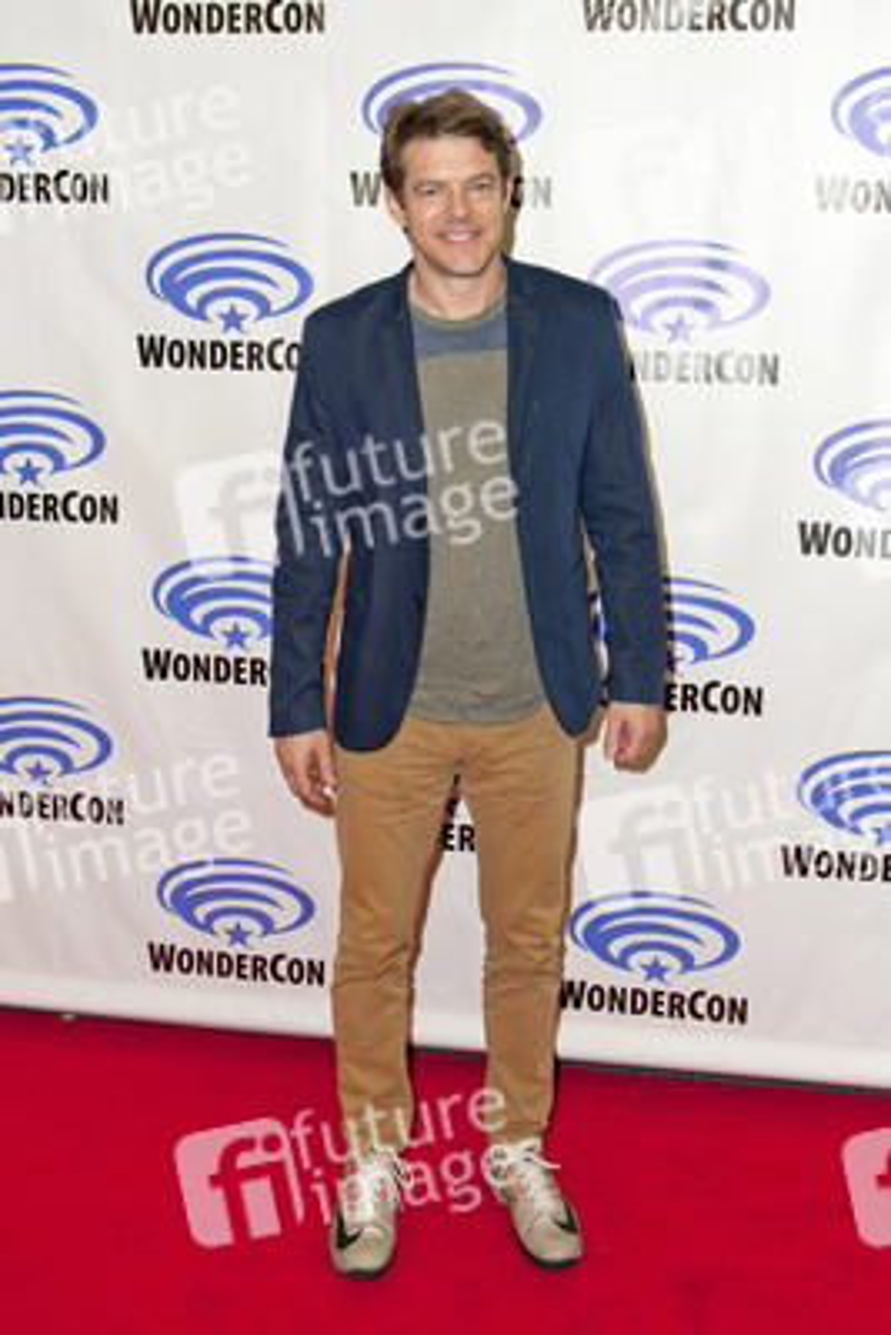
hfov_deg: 45.0
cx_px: 446
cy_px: 668
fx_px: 1076
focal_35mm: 29
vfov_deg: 63.6
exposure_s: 1/400
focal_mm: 29
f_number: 4
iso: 400
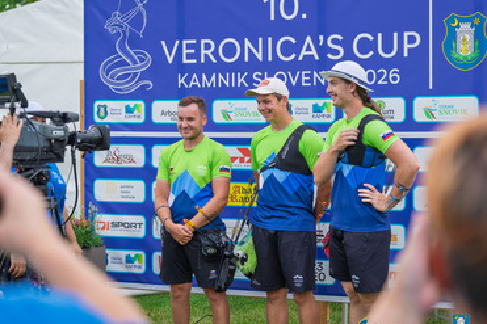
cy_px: 161
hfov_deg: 23.9
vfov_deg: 16.1
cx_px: 239
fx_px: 1149
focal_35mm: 85
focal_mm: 70
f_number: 2.8
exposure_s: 1/400
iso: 100
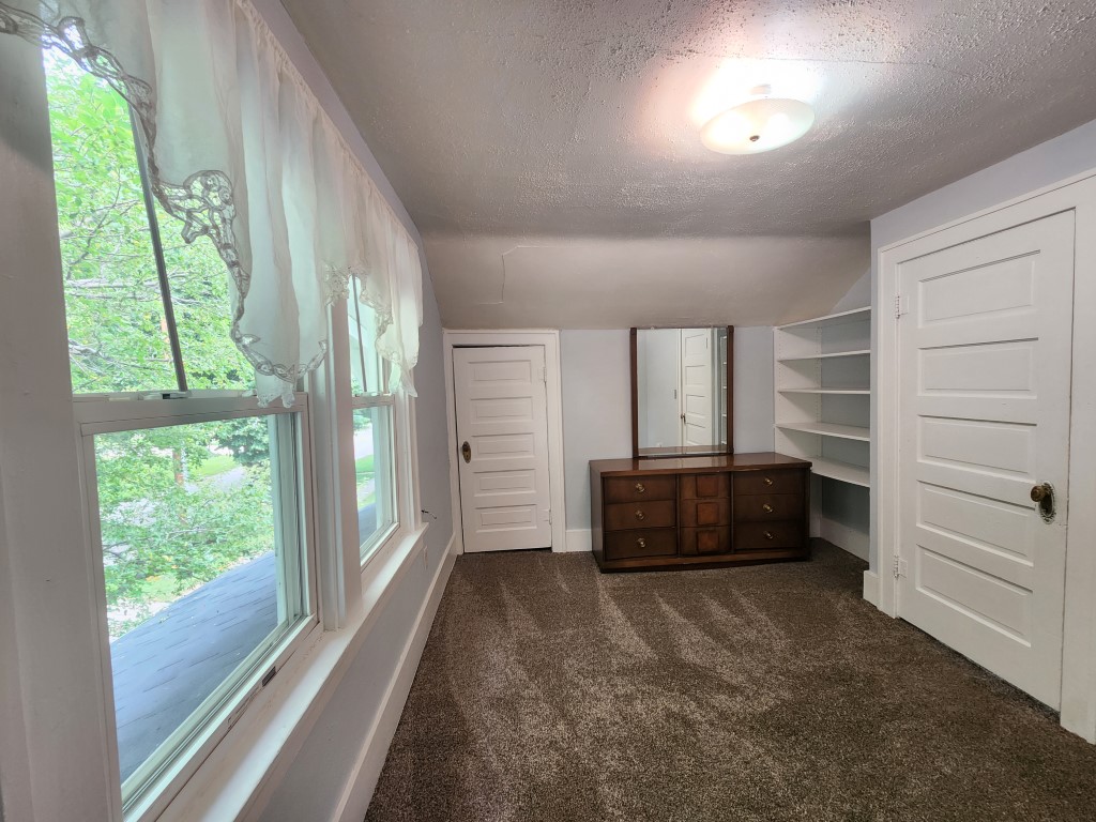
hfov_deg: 106.2
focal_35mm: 13
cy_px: 411
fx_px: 412
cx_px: 548
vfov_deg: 89.9
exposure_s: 1/60
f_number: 2.2
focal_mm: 2.2
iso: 320
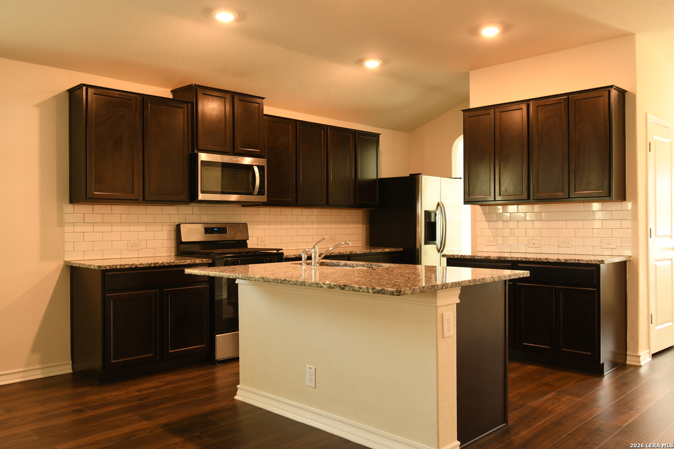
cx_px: 337
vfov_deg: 43.6
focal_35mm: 30
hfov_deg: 61.9
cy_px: 224
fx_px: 562
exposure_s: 1/2.5
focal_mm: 20
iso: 200
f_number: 9
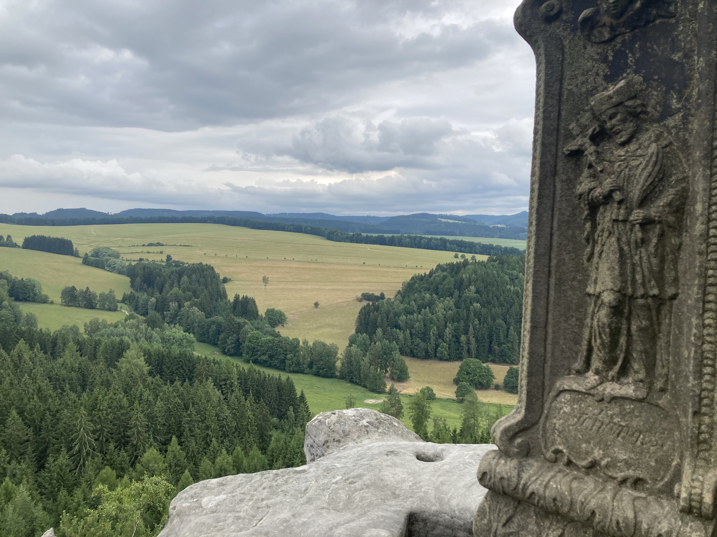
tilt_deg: -3.8
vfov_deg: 49.7
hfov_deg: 63.4
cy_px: 268
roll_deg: -1.5
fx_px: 580
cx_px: 358
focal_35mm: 28
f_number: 1.8
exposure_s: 1/725
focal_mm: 3.99
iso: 20
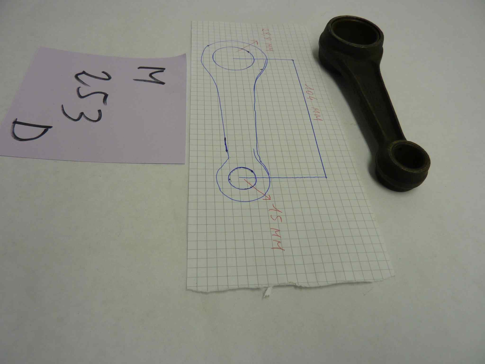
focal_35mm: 25
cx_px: 242
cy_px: 182
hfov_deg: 69.4
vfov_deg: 54.9
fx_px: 350
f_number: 3.3
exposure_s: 1/40
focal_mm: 4.1
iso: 80
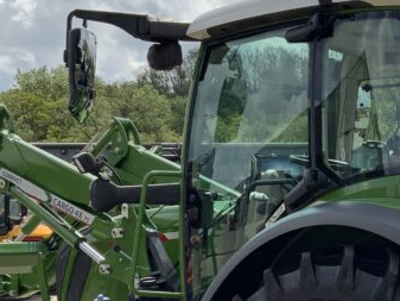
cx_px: 383
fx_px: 1017
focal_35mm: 88
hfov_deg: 21.6
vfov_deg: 16.6
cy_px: 270
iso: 16
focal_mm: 3
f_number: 1.8
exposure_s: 1/2320
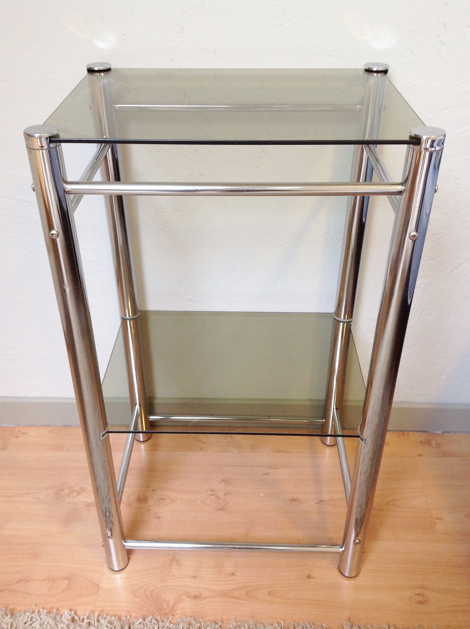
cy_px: 314
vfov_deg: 52.7
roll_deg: +0.1
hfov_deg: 40.6
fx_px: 635
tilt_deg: -35.1
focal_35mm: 35
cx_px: 235
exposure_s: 1/15
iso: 160
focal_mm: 4.28
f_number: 2.4
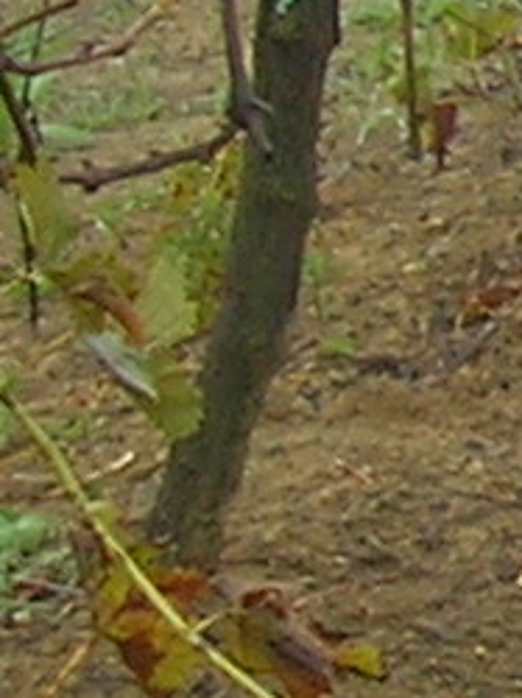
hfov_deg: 4.4
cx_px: 2099
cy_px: -215
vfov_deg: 6.3
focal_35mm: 311
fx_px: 6264
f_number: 4.9
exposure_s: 1/38
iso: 50
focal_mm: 5.7
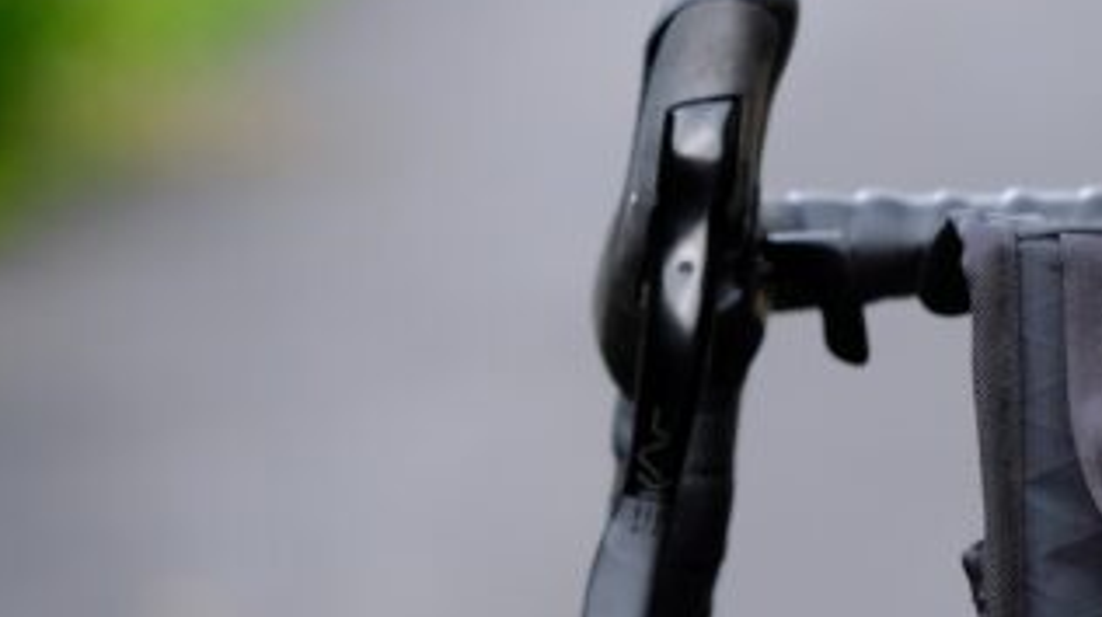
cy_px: 532
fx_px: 13399
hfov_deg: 4.7
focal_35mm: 459
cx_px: 1381
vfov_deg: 2.6
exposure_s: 1/640
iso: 320
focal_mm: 90
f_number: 2.8
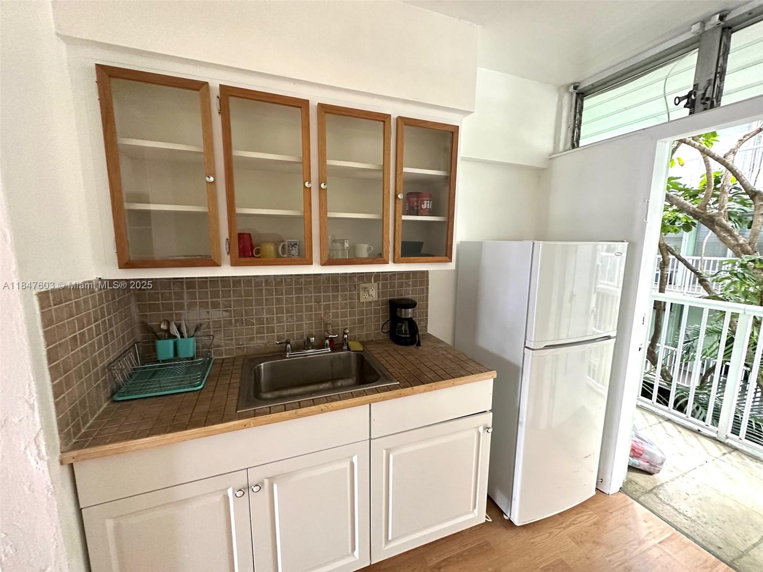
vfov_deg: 85.7
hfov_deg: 102.1
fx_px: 309
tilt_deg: -8.1
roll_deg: -0.9
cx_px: 382
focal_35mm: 14
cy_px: 286
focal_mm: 2.22
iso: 500
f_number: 2.2
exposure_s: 1/60
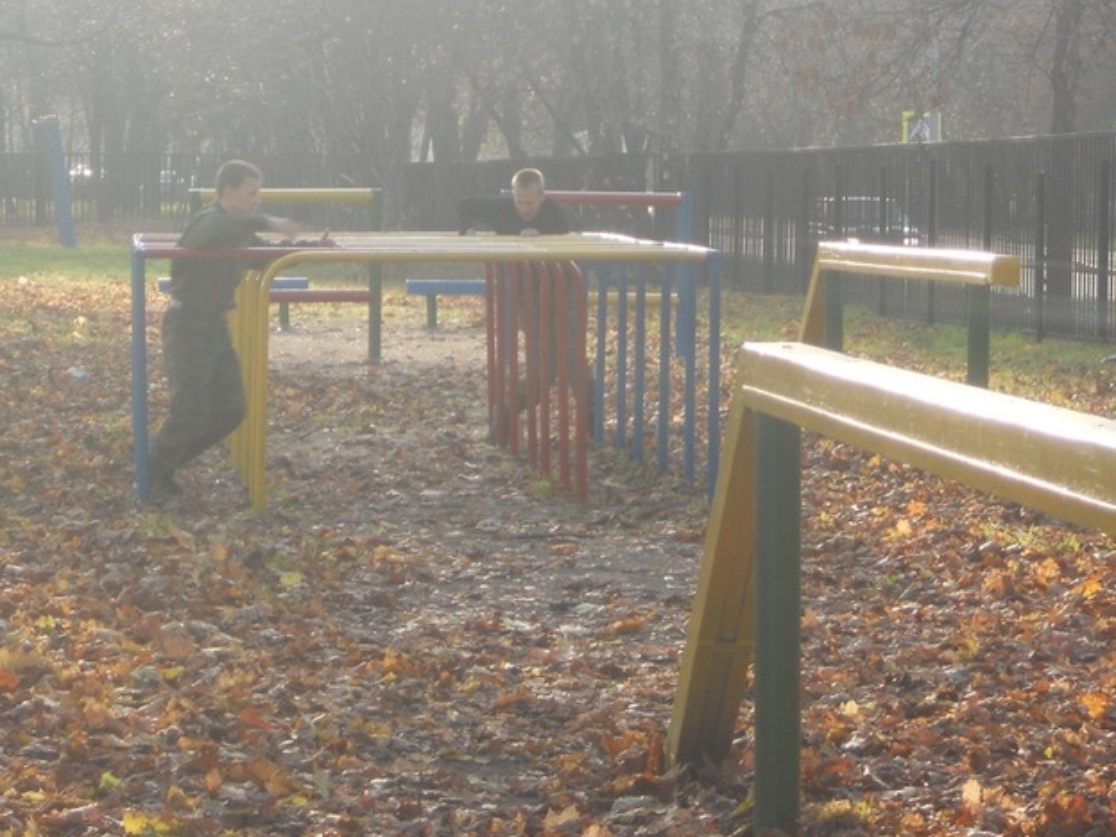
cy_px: 336
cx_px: 502
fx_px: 5028
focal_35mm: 156
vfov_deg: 9.5
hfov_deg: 12.7
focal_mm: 19.6
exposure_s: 1/80
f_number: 5.9
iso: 80
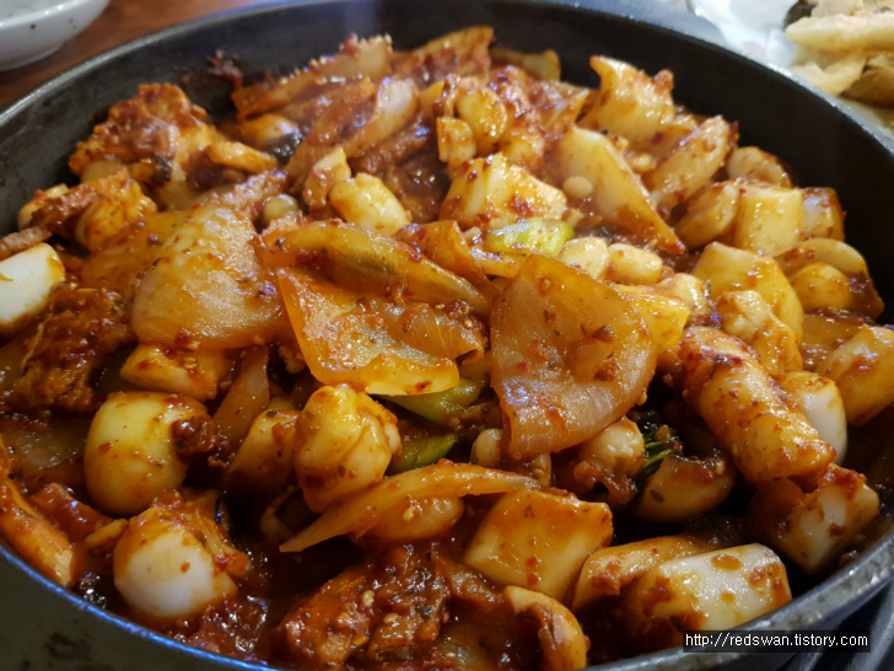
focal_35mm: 26
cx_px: 447
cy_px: 336
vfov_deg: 53.1
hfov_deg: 67.3
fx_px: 671
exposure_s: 1/11
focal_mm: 4.2
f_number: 1.7
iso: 200
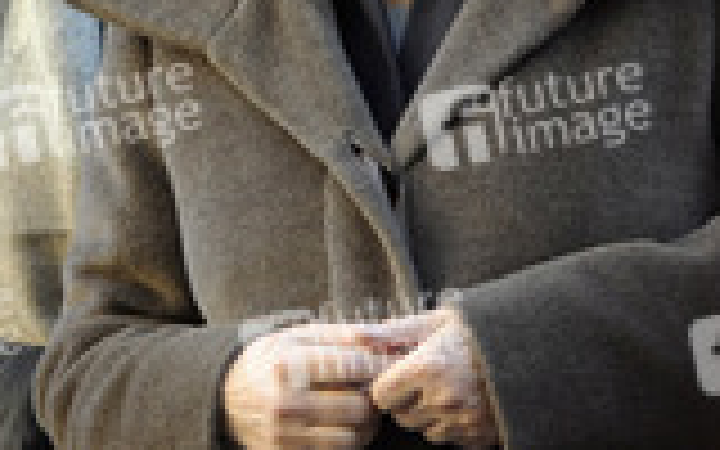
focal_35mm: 529
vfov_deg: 2.5
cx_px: -36
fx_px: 10380
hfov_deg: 4.0
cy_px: 4
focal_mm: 185
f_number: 5
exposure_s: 1/160
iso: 640
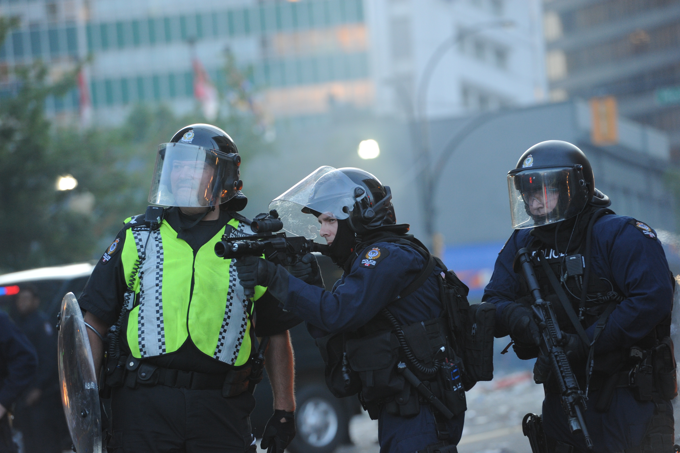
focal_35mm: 200
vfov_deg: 6.9
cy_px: 226
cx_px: 340
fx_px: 3775
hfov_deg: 10.3
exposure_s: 1/250
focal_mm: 200
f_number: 4.5
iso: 1600
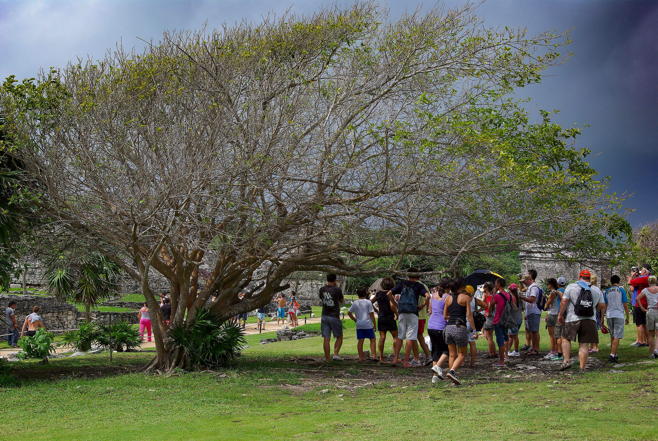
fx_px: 1098
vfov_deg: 22.7
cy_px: 220
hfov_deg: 33.4
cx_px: 329
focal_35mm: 60
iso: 100
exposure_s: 1/250
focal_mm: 40
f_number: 8
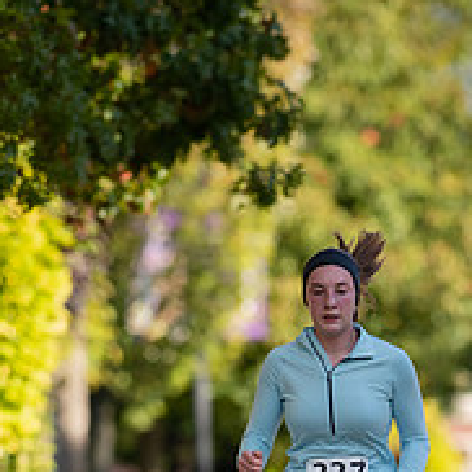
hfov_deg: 2.2
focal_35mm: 811
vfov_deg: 2.2
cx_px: 477
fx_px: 12511
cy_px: 489
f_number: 4.5
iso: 200
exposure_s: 1/800
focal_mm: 300
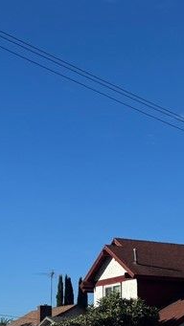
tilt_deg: +2.0
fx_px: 737
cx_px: 423
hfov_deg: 11.9
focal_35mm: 85
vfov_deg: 24.2
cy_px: 305
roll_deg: +1.5
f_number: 1.6
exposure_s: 1/4630
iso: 50
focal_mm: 5.96
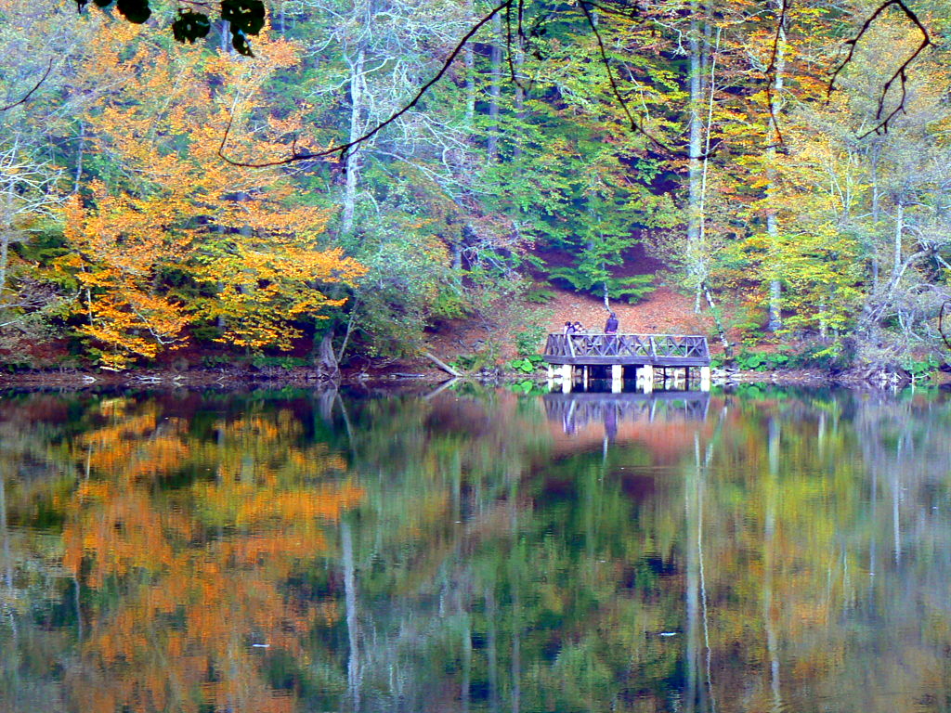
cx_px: 476
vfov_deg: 13.1
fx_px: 3104
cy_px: 356
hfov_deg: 17.4
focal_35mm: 113
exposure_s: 1/60
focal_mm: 15.5
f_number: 3.6
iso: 80
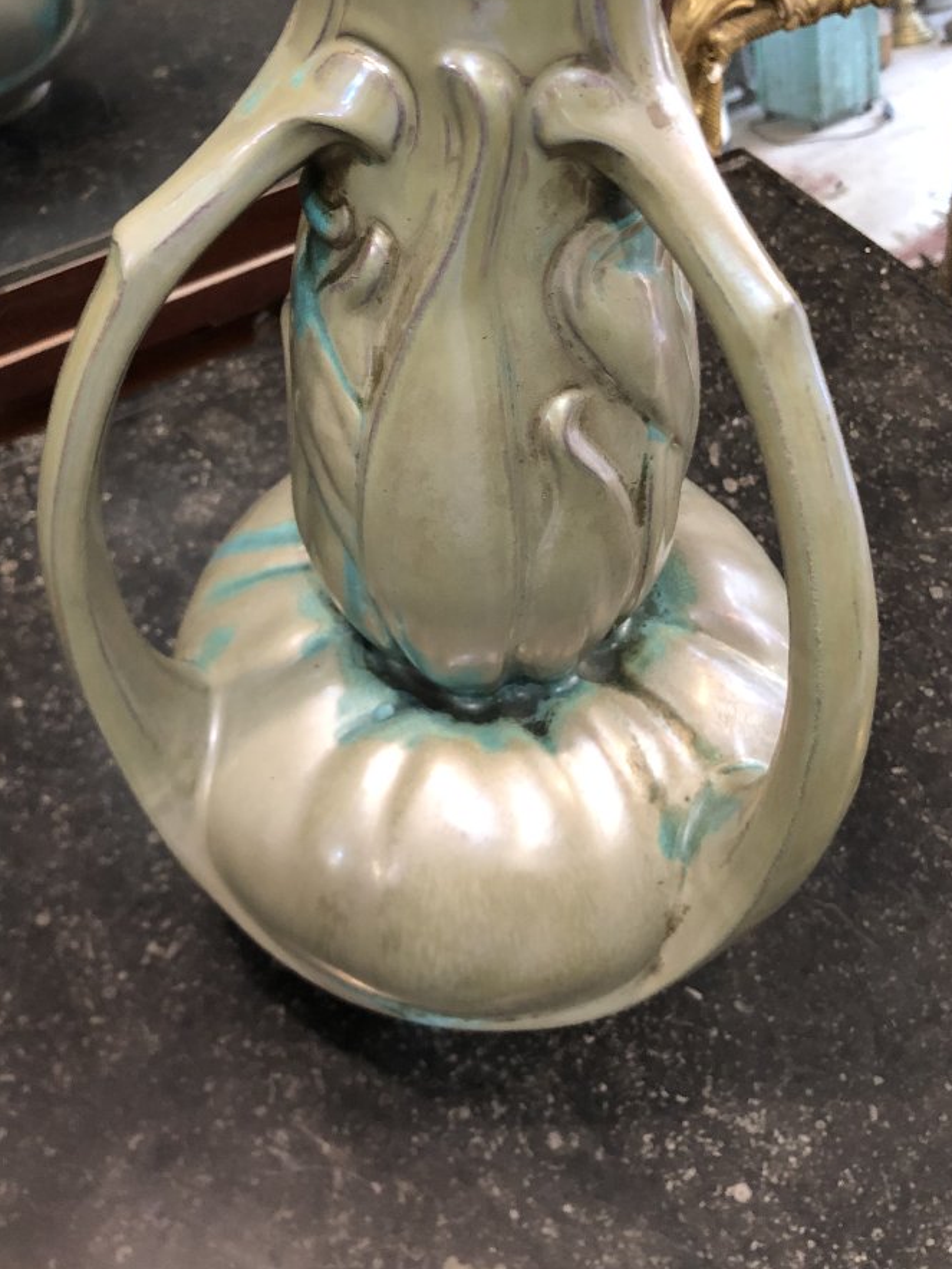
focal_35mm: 38
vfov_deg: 48.2
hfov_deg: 37.7
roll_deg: +0.2
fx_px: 1393
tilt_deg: -44.0
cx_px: 484
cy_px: 432
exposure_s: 1/9
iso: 100
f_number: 1.8
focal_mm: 4
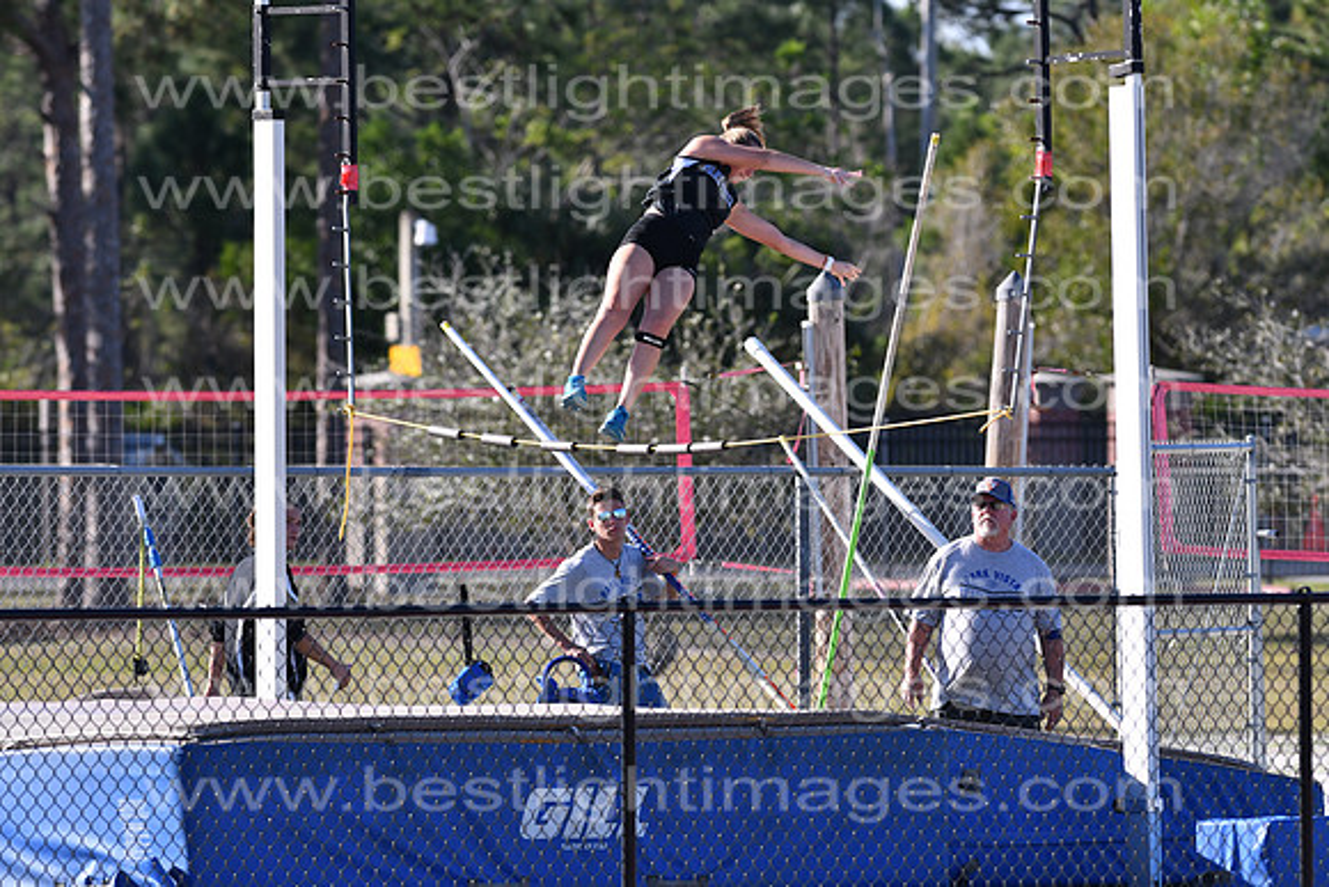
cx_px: 664
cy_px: 444
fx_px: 16616
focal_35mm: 450
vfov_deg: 3.1
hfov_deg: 4.6
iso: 400
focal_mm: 300
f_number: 5.6
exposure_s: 1/1600
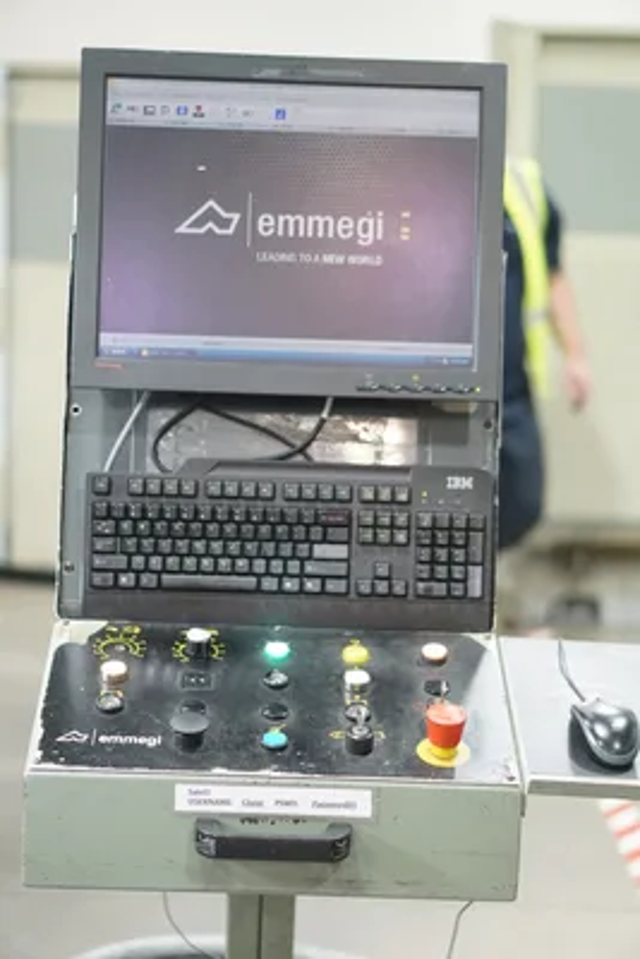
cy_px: 480
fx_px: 1998
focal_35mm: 75
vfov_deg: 27.0
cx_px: 320
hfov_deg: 18.2
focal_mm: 50
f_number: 1.8
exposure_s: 1/100
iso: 1250
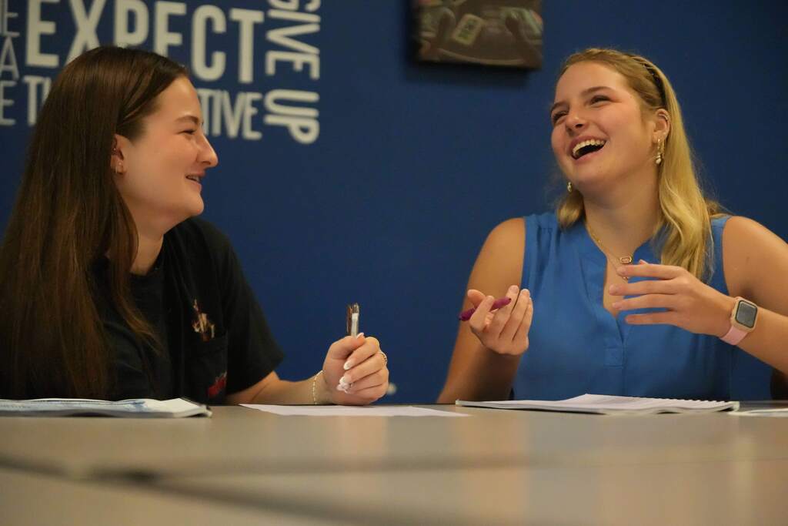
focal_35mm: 83
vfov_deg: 16.5
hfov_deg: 24.5
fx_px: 1817
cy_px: 263
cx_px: 394
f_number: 2.8
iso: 20000
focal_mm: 83
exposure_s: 1/3200
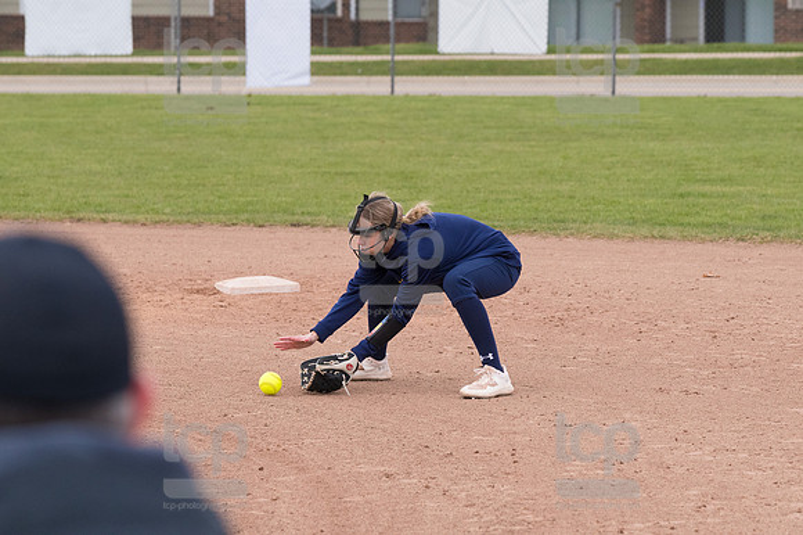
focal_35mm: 217
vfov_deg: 6.3
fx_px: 4837
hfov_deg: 9.5
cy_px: 268
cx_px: 402
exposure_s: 1/1600
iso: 640
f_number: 5.6
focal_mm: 145
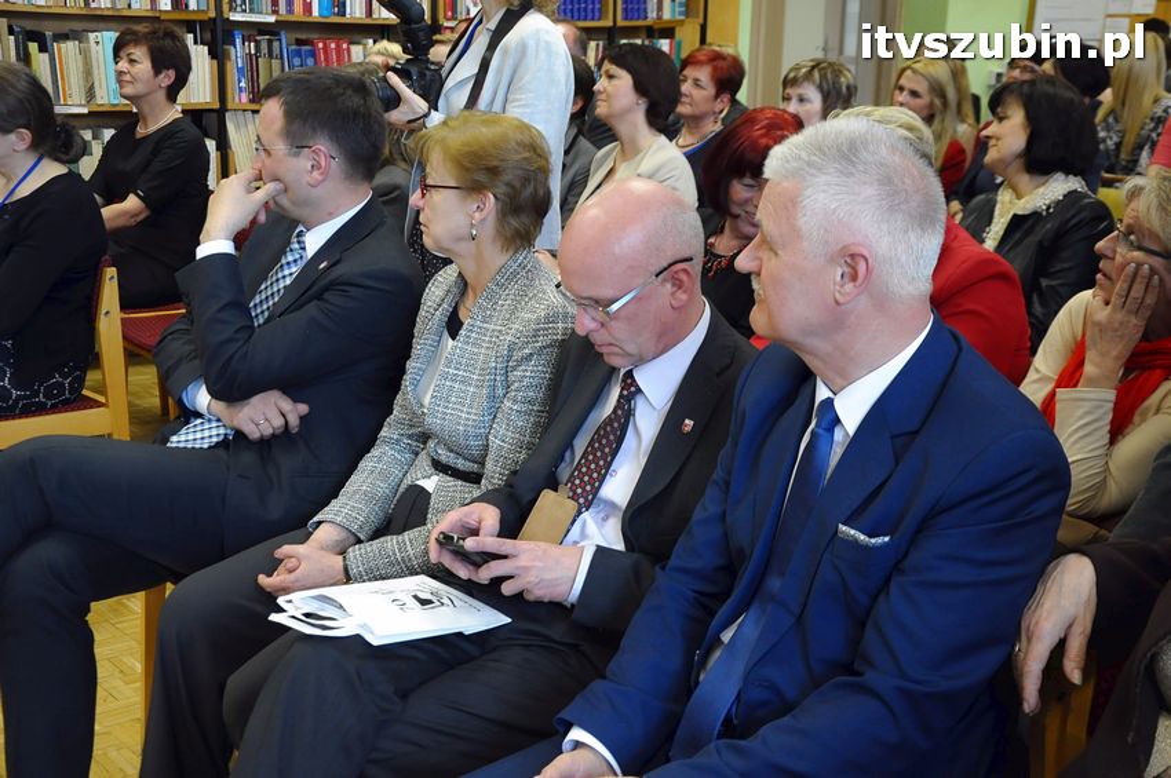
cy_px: 389
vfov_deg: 26.4
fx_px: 1657
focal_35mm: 51
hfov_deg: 38.9
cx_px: 586
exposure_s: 1/80
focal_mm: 34
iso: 1600
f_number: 4.5
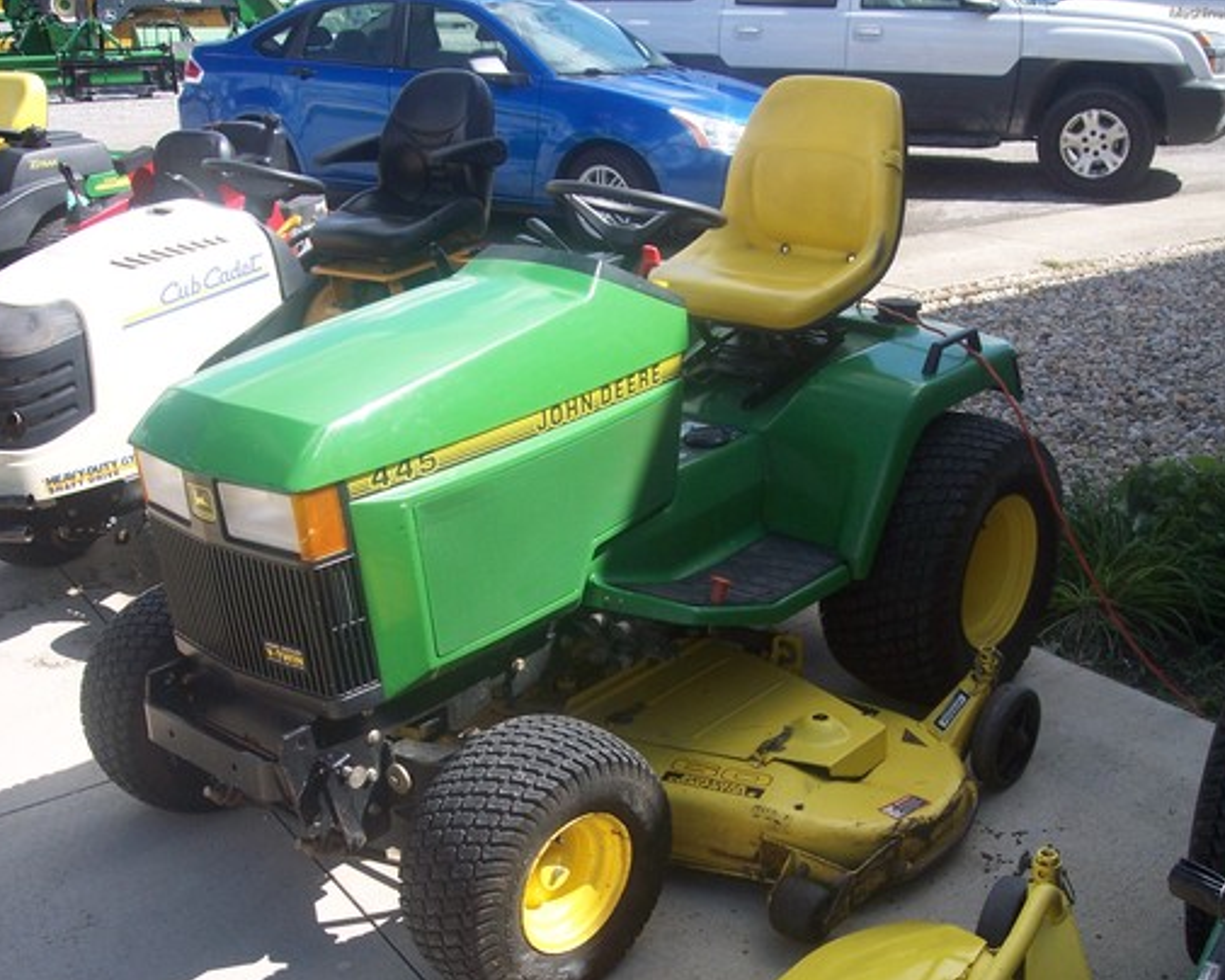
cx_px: 633
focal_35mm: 41
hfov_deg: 44.8
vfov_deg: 36.5
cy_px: 492
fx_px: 1486
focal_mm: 8
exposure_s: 1/500
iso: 100
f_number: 3.4
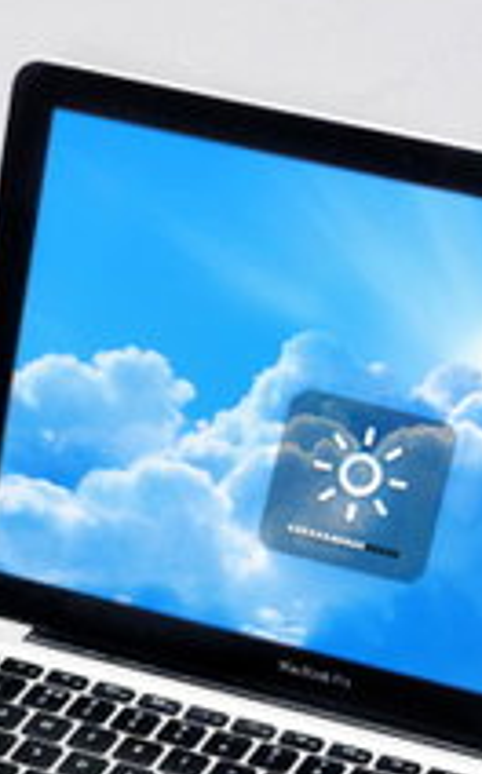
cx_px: 204
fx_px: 3983
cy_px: 980
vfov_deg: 10.9
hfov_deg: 6.9
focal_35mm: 189
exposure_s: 1/50
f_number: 2.8
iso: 100
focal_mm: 3.85
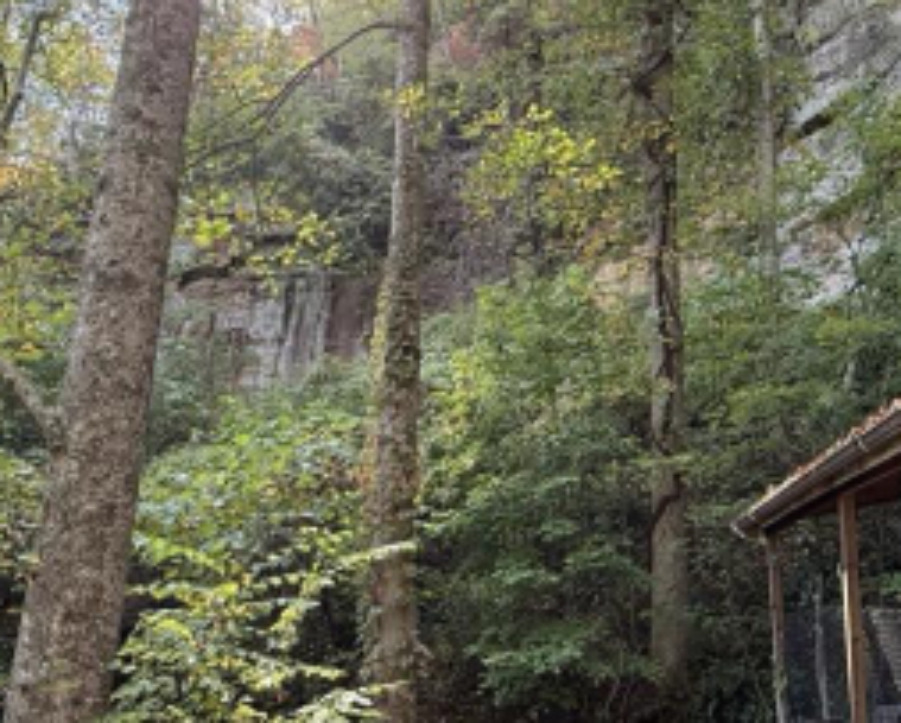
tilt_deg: +17.6
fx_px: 961
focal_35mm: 36
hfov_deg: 49.9
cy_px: 345
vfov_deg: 41.2
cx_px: 540
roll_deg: -3.1
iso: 100
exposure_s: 1/99
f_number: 2.2
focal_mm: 2.22
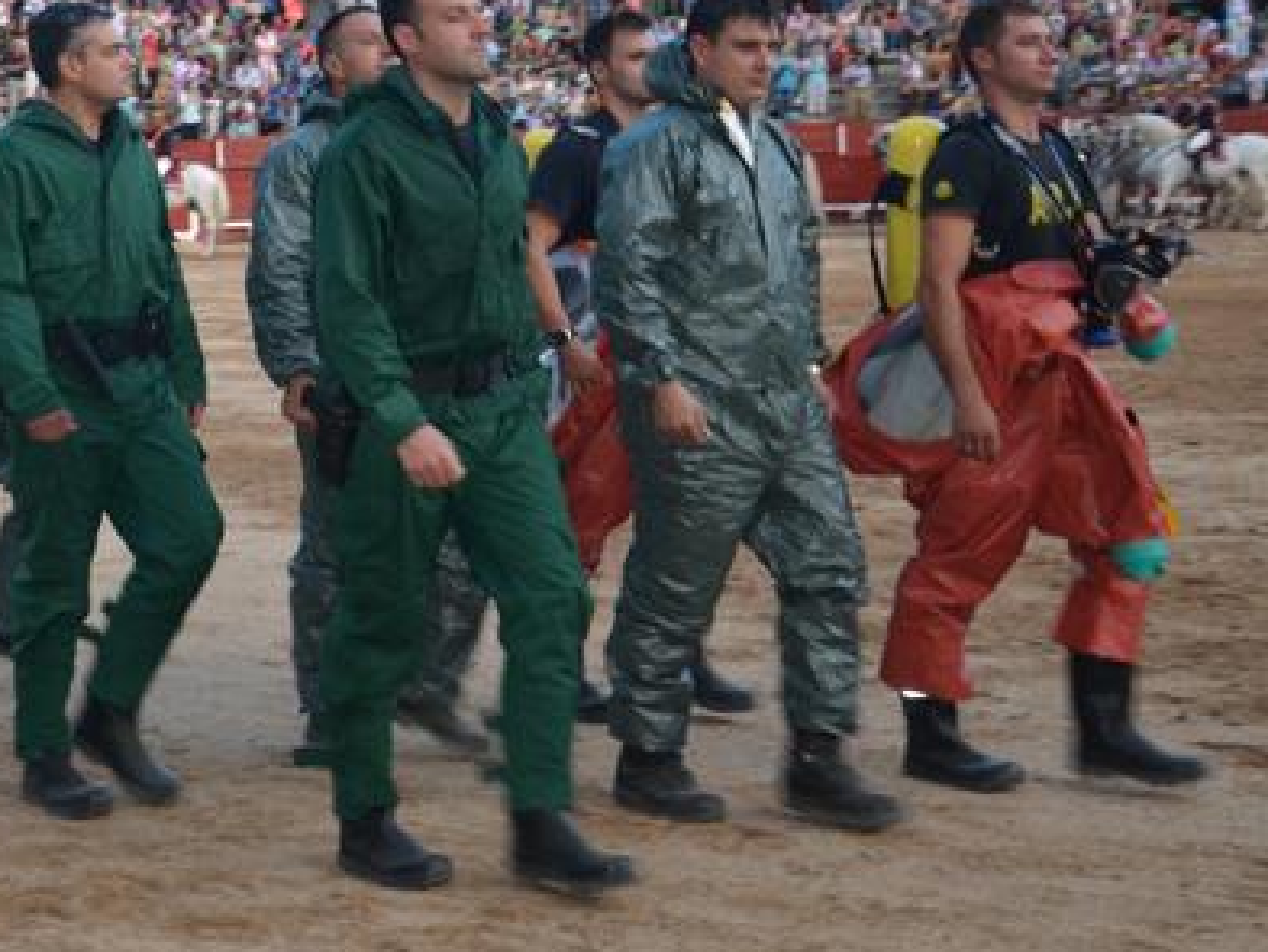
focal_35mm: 82
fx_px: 3005
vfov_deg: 17.8
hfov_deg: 23.2
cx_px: 113
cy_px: 126
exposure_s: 1/80
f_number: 4
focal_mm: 28
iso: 250
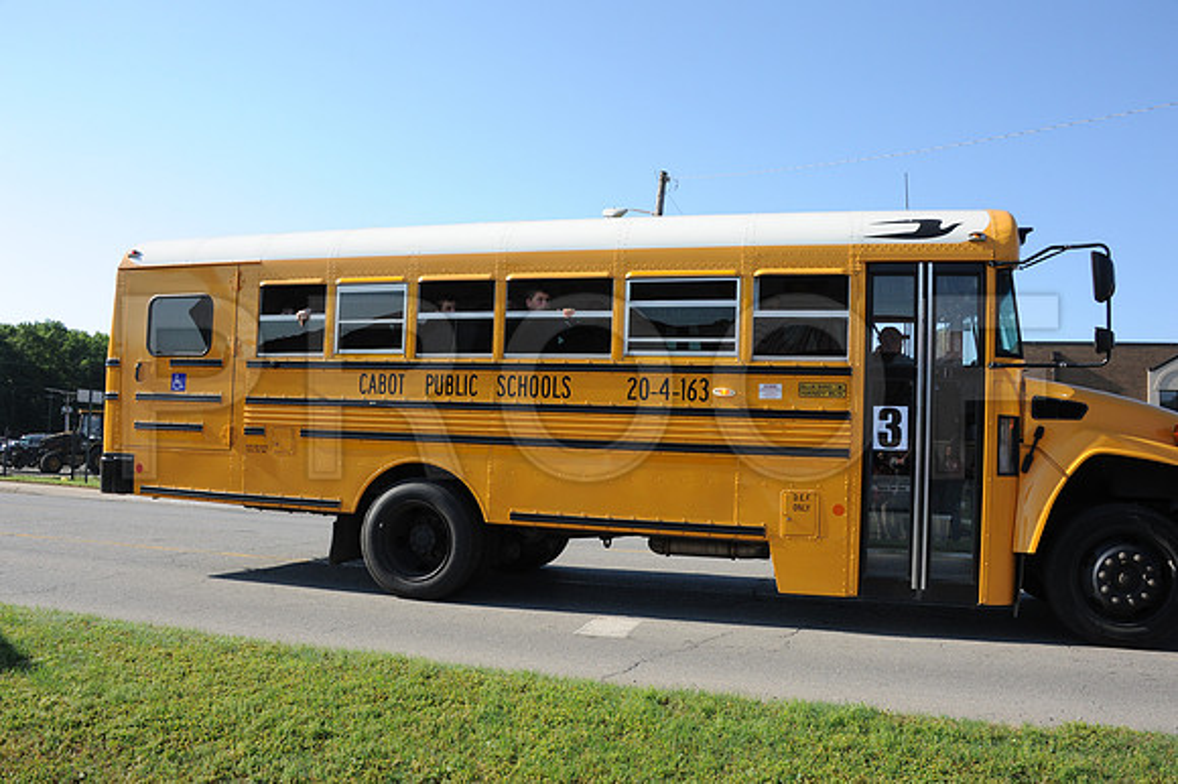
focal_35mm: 28
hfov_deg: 65.5
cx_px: 589
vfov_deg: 46.4
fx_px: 916
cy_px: 392
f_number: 13
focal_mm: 28
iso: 1000
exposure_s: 1/640
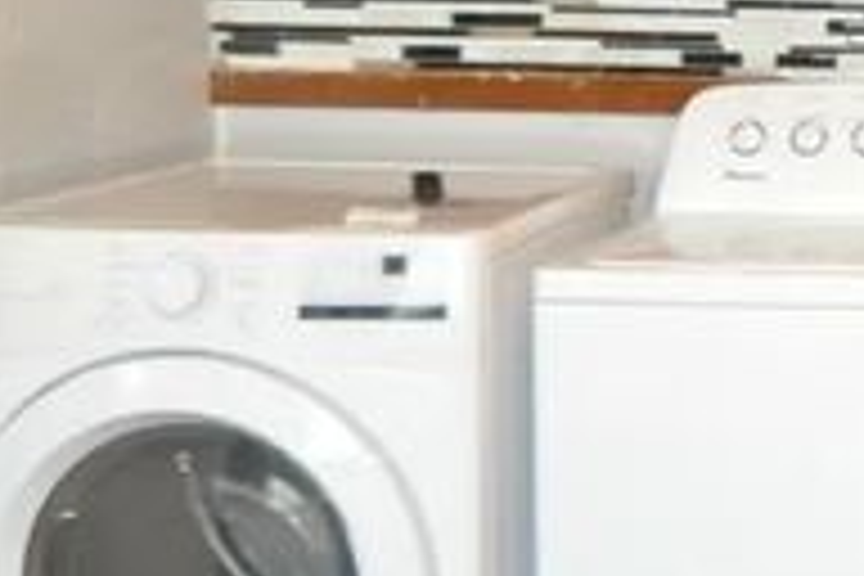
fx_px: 1920
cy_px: 104
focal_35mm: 80
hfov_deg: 22.3
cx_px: 1174
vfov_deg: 16.9
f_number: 4
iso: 800
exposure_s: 1/60
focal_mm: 10
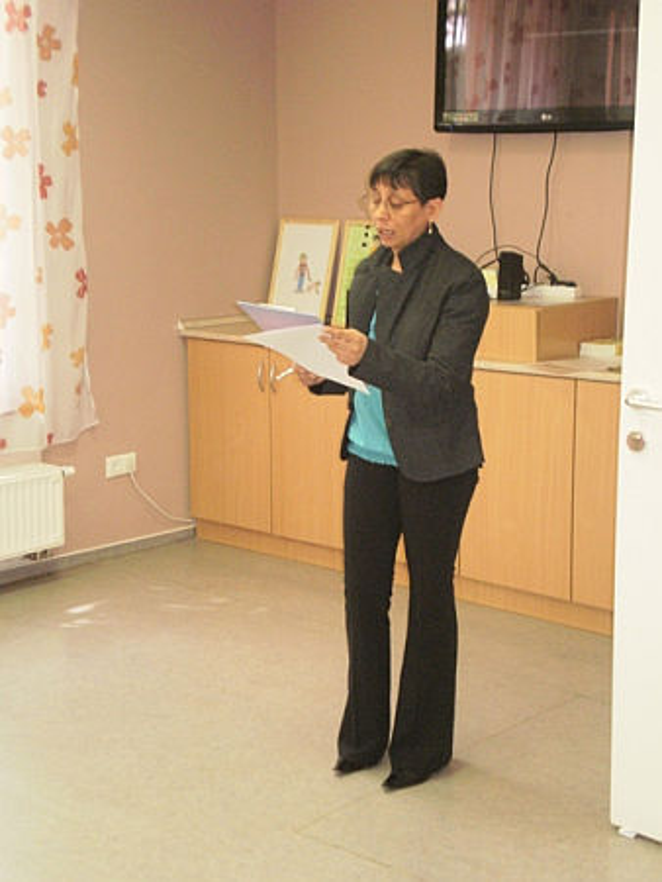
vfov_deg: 31.2
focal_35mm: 62
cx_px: 331
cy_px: 441
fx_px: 1579
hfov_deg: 23.7
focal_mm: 10.3
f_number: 4.2
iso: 400
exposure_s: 1/40
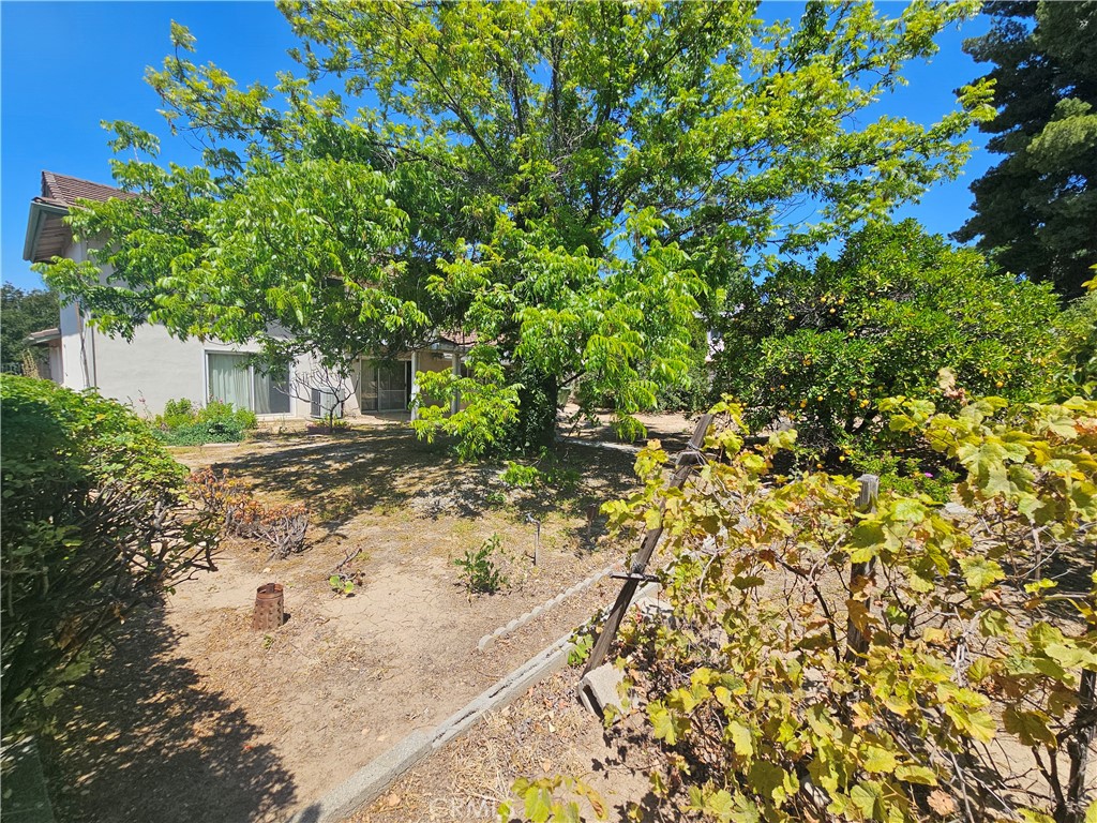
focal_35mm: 13
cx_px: 548
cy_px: 412
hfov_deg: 106.2
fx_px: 412
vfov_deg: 89.9
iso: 50
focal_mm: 2.2
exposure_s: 1/1936
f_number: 2.2
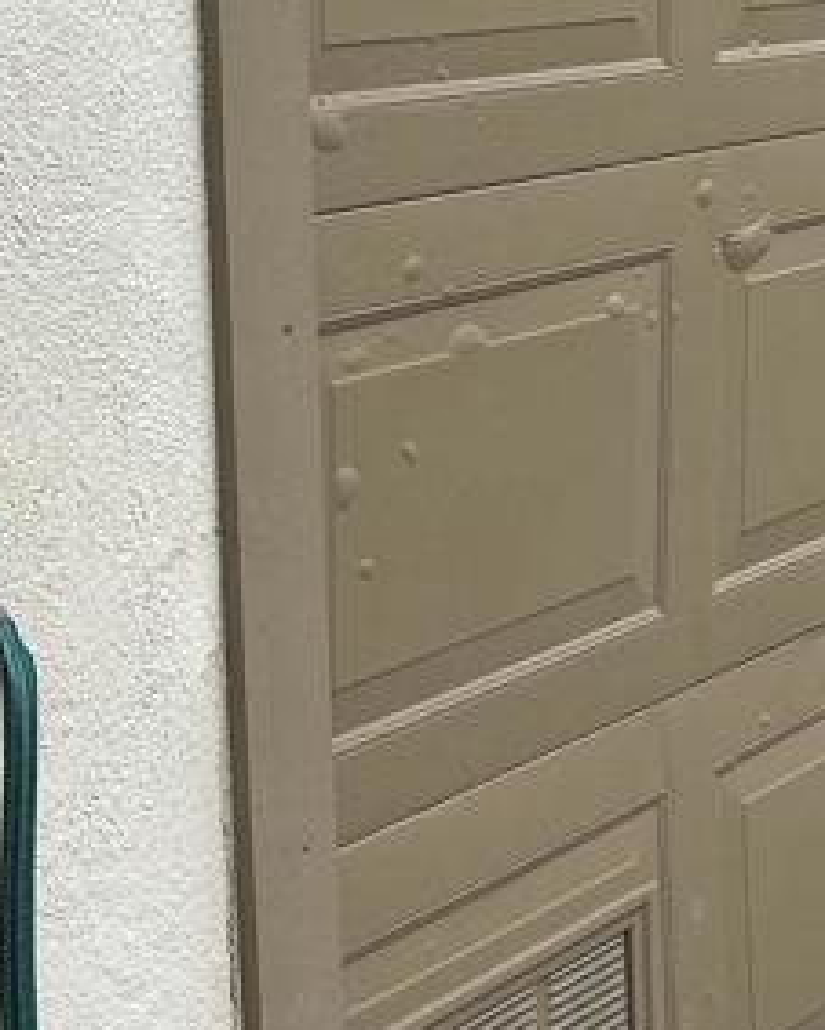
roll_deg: +2.0
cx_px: 1062
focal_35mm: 92
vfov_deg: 20.3
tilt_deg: -4.1
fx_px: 2805
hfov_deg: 15.9
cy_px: 58
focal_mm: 5.7
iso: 50
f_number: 1.5
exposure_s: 1/3165
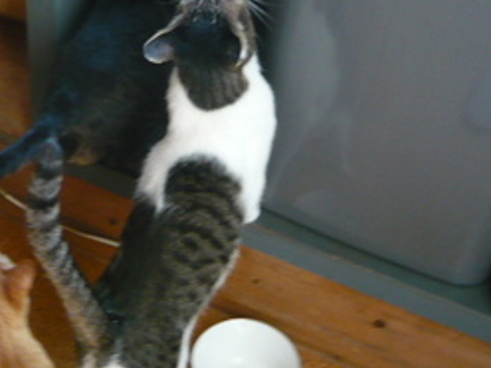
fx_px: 794
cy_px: 96
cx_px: 133
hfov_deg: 33.8
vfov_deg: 25.8
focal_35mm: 56
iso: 320
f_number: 2.8
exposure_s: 1/30
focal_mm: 5.5
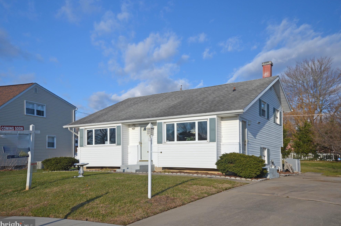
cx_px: 174
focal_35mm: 31
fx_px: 293
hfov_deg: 60.4
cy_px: 115
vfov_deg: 42.1
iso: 200
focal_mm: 20
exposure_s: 1/320
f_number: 9
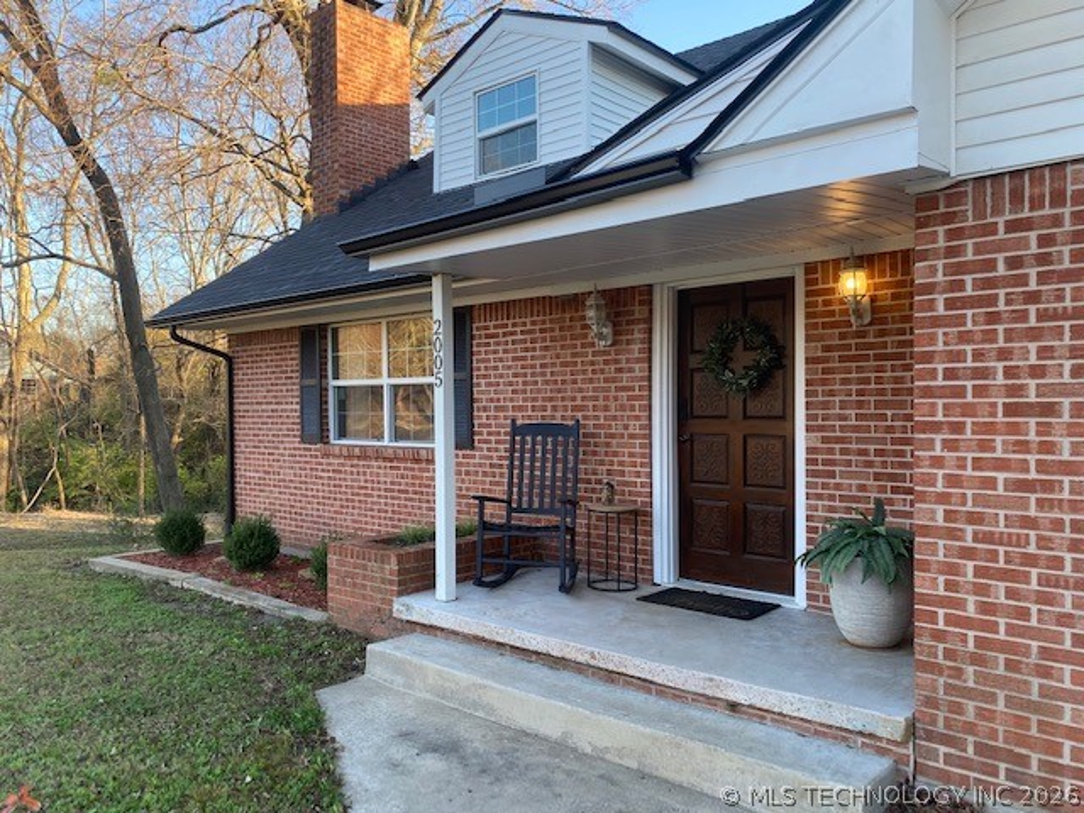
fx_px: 814
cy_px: 406
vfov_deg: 53.1
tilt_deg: -0.8
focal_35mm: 26
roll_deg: -0.7
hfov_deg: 67.3
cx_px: 542
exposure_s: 1/154
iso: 32
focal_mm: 4.25
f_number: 1.8
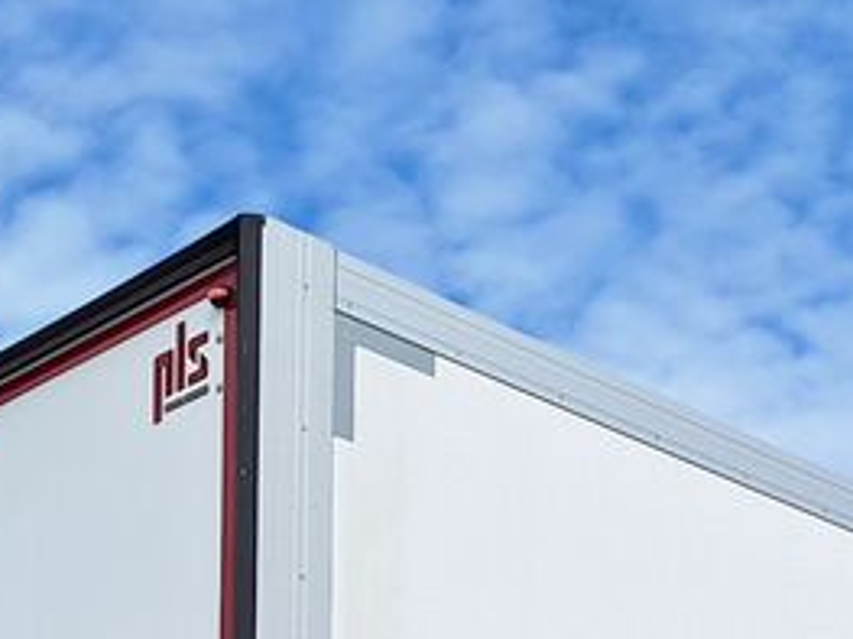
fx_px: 2759
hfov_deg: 17.3
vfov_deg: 11.7
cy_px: 1340
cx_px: 782
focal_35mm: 112
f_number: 1.8
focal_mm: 5.54
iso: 40
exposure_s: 1/2262
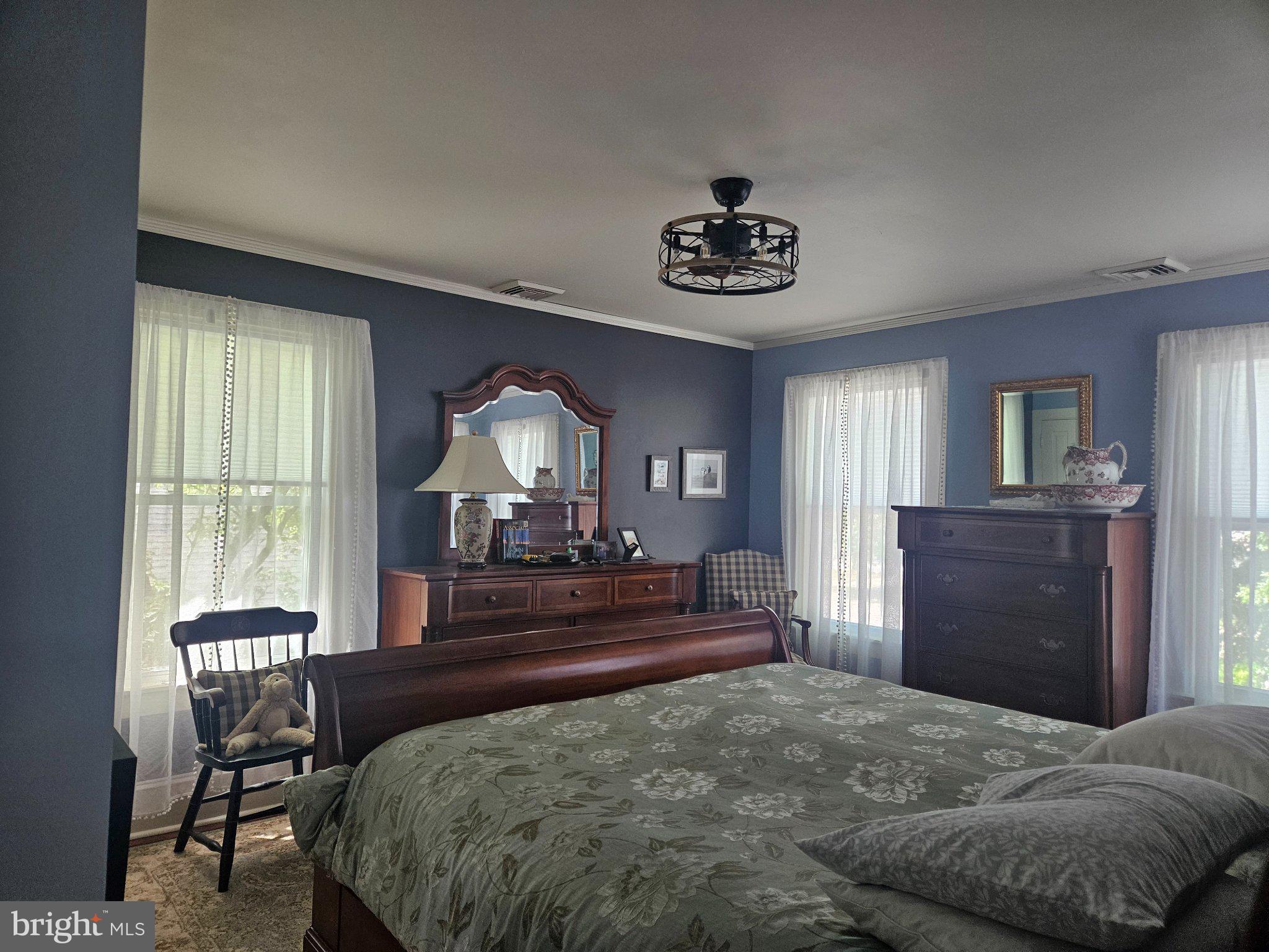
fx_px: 843
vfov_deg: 58.9
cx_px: 634
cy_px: 476
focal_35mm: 23
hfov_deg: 73.9
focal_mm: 5.4
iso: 200
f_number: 1.8
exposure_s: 1/120
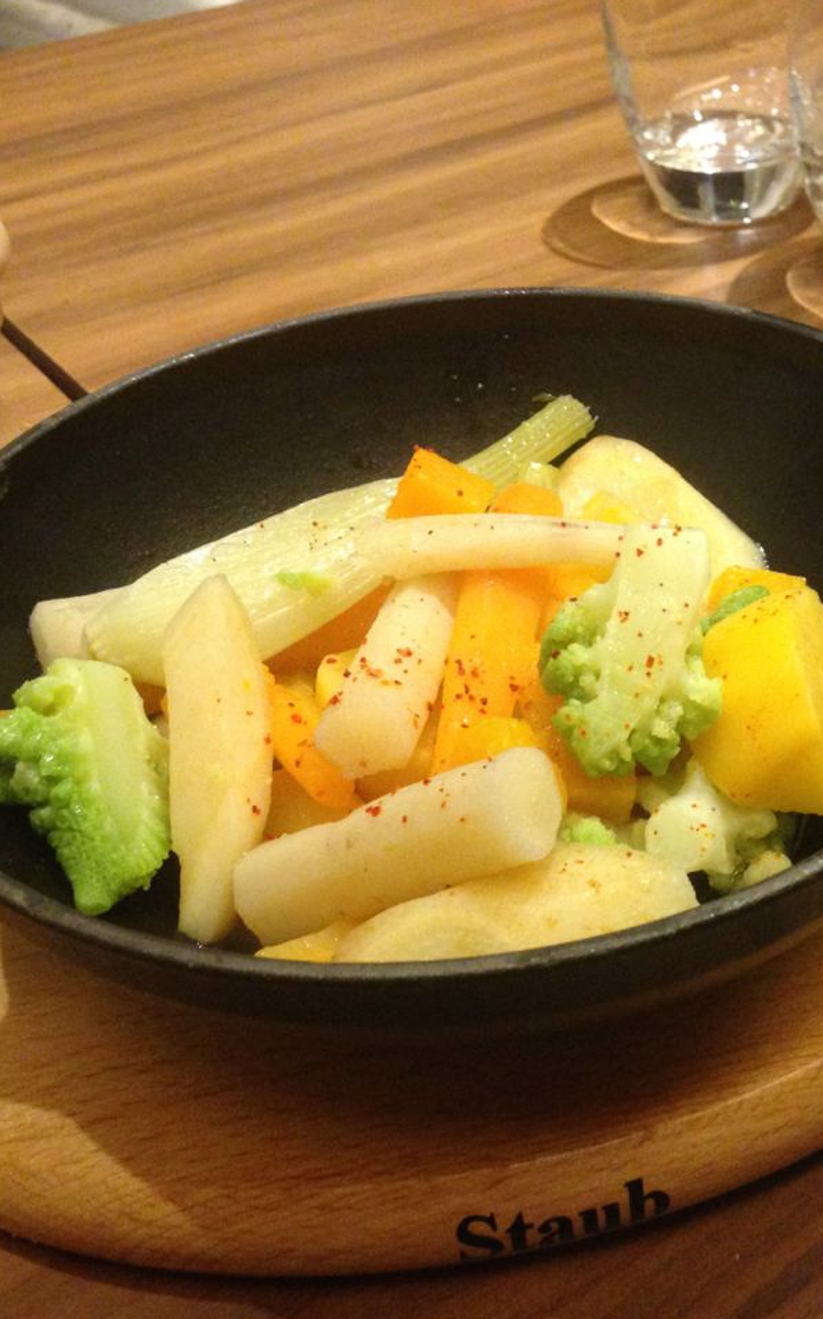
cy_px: 662
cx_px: 552
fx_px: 1688
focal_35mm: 47
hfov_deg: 27.2
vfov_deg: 42.7
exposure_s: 1/20
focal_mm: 4.12
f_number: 2.4
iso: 320
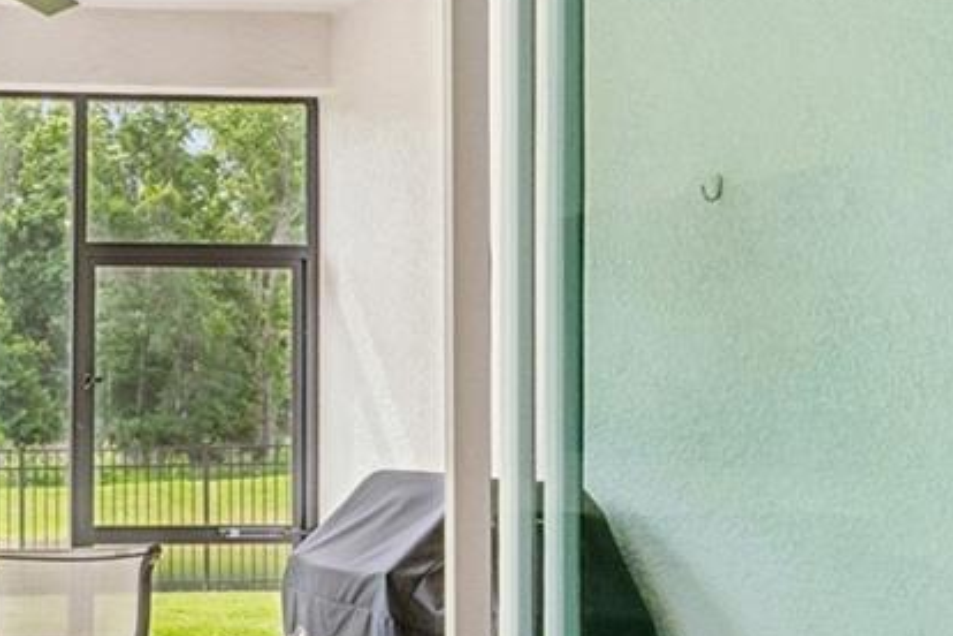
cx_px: -143
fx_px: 1535
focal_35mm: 58
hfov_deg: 30.2
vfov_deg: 23.2
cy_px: 456
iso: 100
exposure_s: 1/80
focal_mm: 10
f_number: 7.1
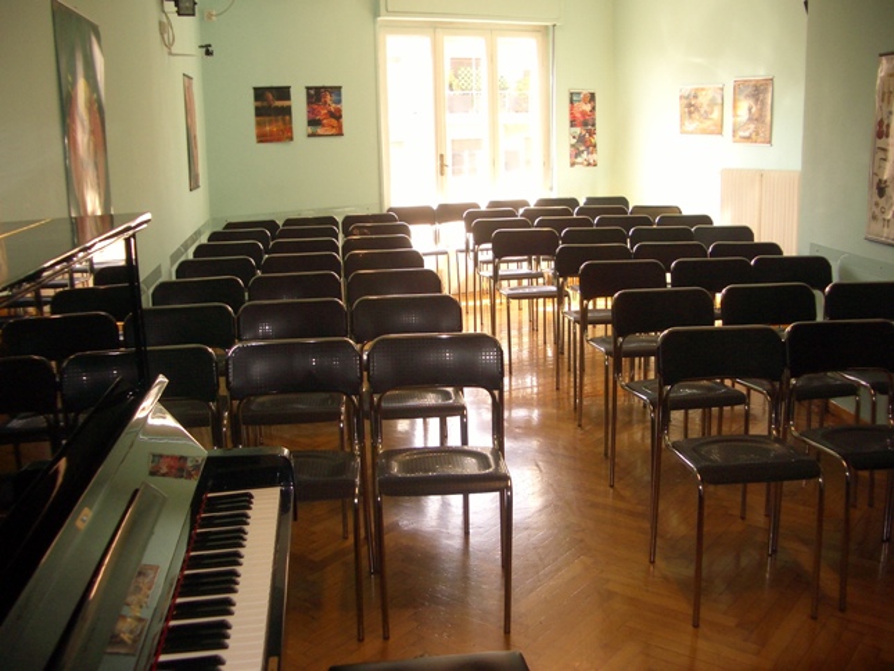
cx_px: 447
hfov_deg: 52.6
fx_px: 904
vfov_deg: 40.7
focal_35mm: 35
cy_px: 336
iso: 100
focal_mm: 5.8
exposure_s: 1/60
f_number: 2.6
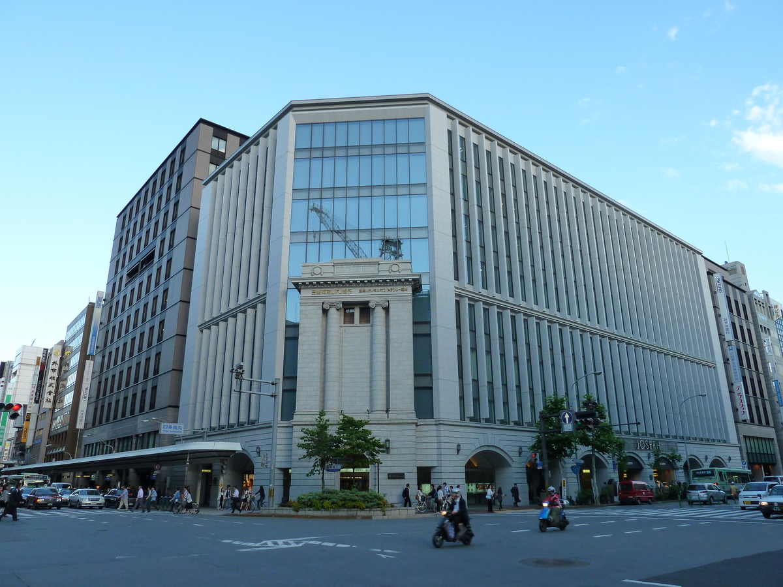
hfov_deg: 69.4
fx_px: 565
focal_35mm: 25
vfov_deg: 54.9
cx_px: 392
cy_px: 294
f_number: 4
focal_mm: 4.1
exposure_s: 1/125
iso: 125
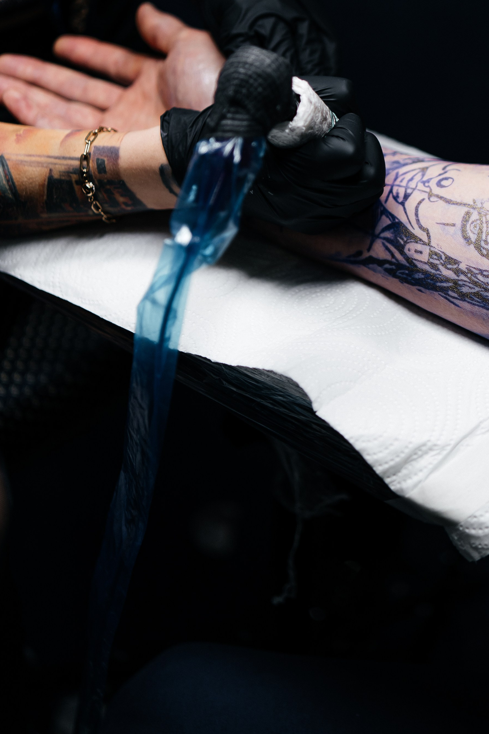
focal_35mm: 69
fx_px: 1405
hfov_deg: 19.6
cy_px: 192
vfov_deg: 28.8
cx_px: 364
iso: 250
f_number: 1.8
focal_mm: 45
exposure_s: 1/250
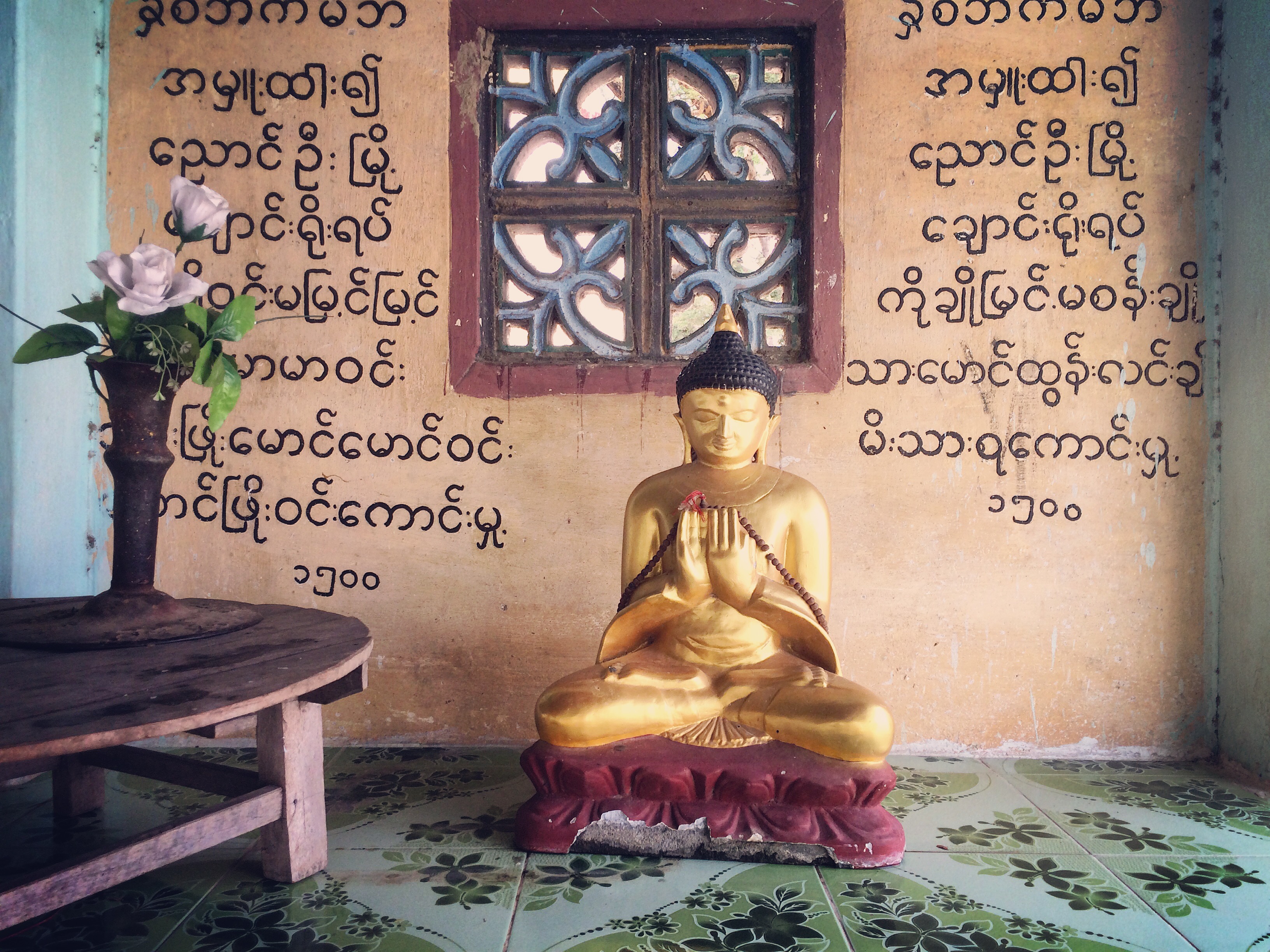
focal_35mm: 29
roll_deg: -0.8
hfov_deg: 61.7
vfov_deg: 48.2
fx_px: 1064
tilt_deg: -3.4
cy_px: 476
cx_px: 635
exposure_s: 1/336
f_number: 2.2
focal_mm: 4.15
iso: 32
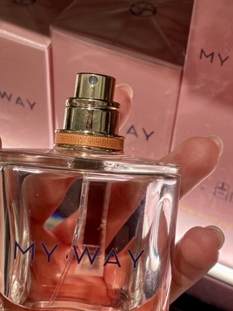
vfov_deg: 28.8
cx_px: 110
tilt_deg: -47.9
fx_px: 601
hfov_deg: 21.9
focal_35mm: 67
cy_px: 207
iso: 40
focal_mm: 4.2
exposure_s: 1/243
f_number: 1.6
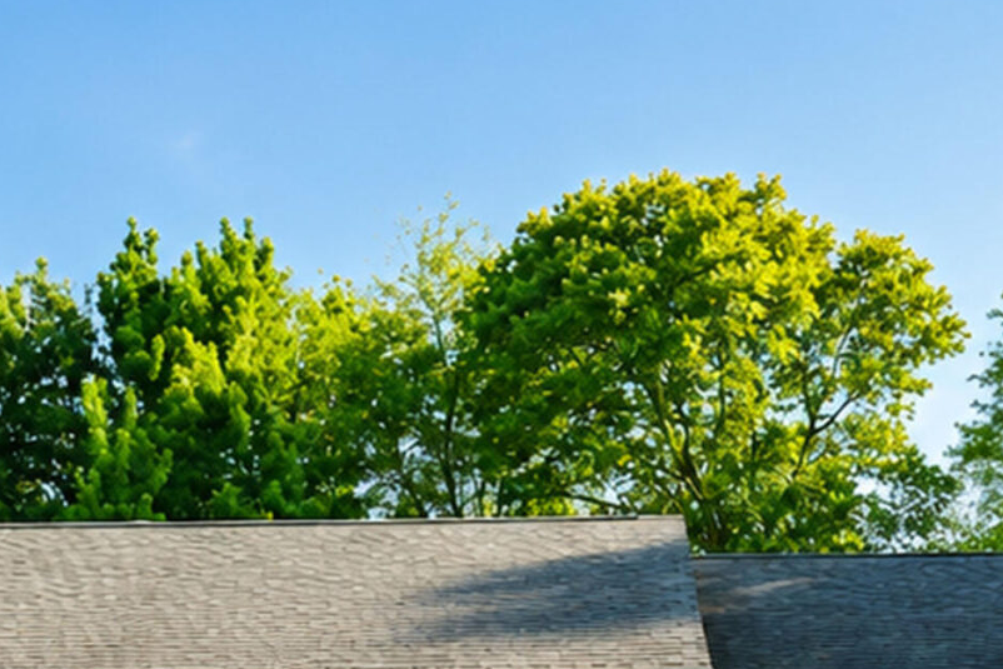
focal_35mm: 85
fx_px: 2357
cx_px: 594
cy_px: 852
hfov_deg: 24.0
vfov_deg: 15.4
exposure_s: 1/125
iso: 100
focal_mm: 26.5
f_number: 8
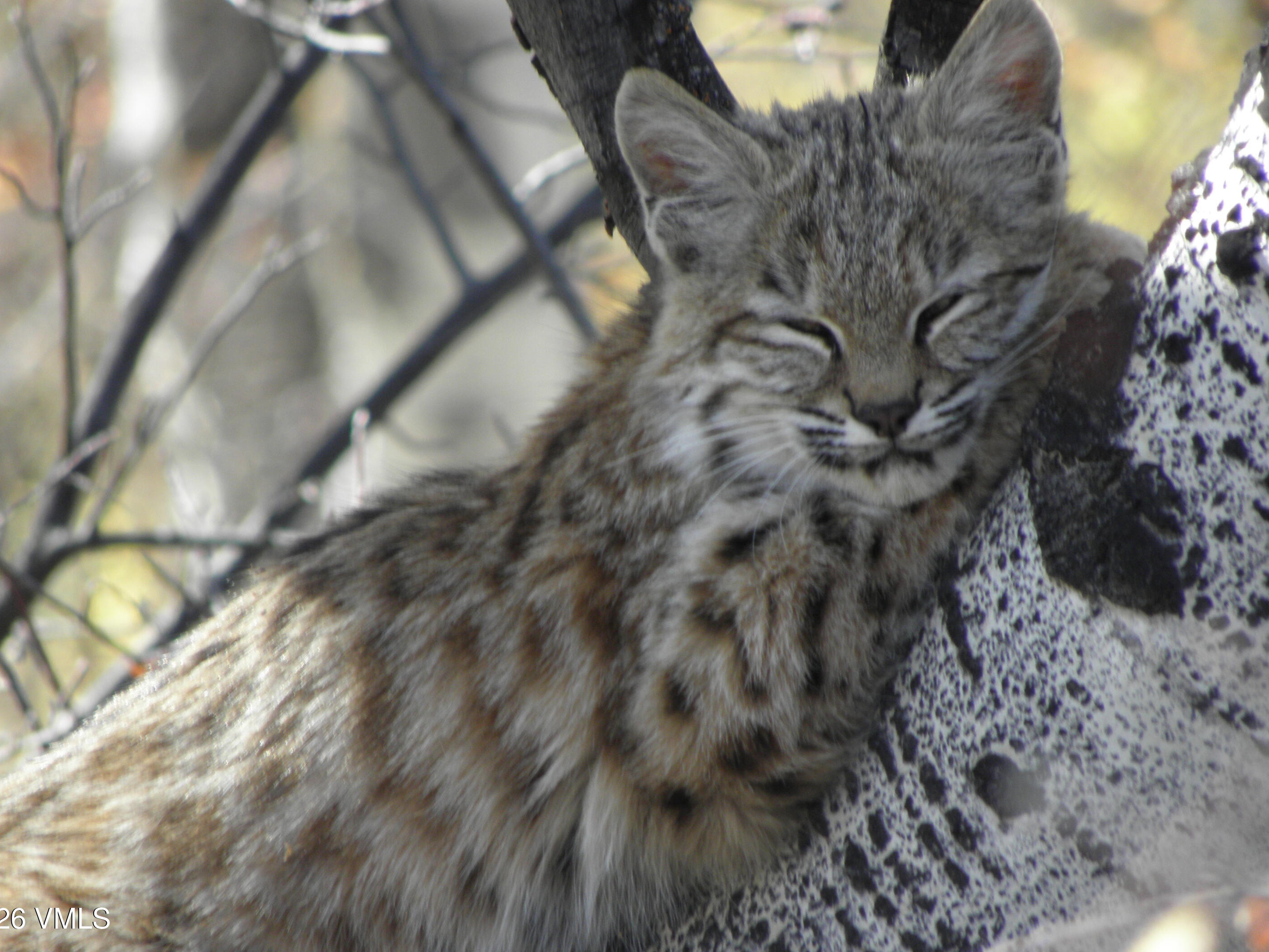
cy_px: 458
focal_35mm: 720
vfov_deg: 2.1
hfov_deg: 2.8
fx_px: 26396
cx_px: 615
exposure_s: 1/80
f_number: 5
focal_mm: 119.6
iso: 125
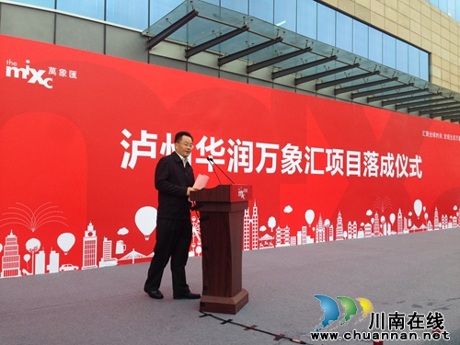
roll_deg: -1.3
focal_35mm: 33
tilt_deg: +0.5
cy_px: 172
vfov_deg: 42.9
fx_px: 439
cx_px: 230
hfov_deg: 55.4
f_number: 2.4
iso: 50
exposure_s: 1/178
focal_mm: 4.12
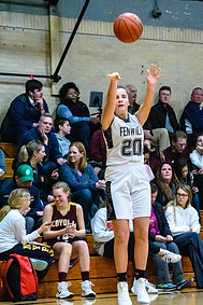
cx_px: 128
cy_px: 152
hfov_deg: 8.2
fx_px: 1411
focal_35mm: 167
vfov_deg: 12.3
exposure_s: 1/640
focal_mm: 105
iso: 10000
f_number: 4
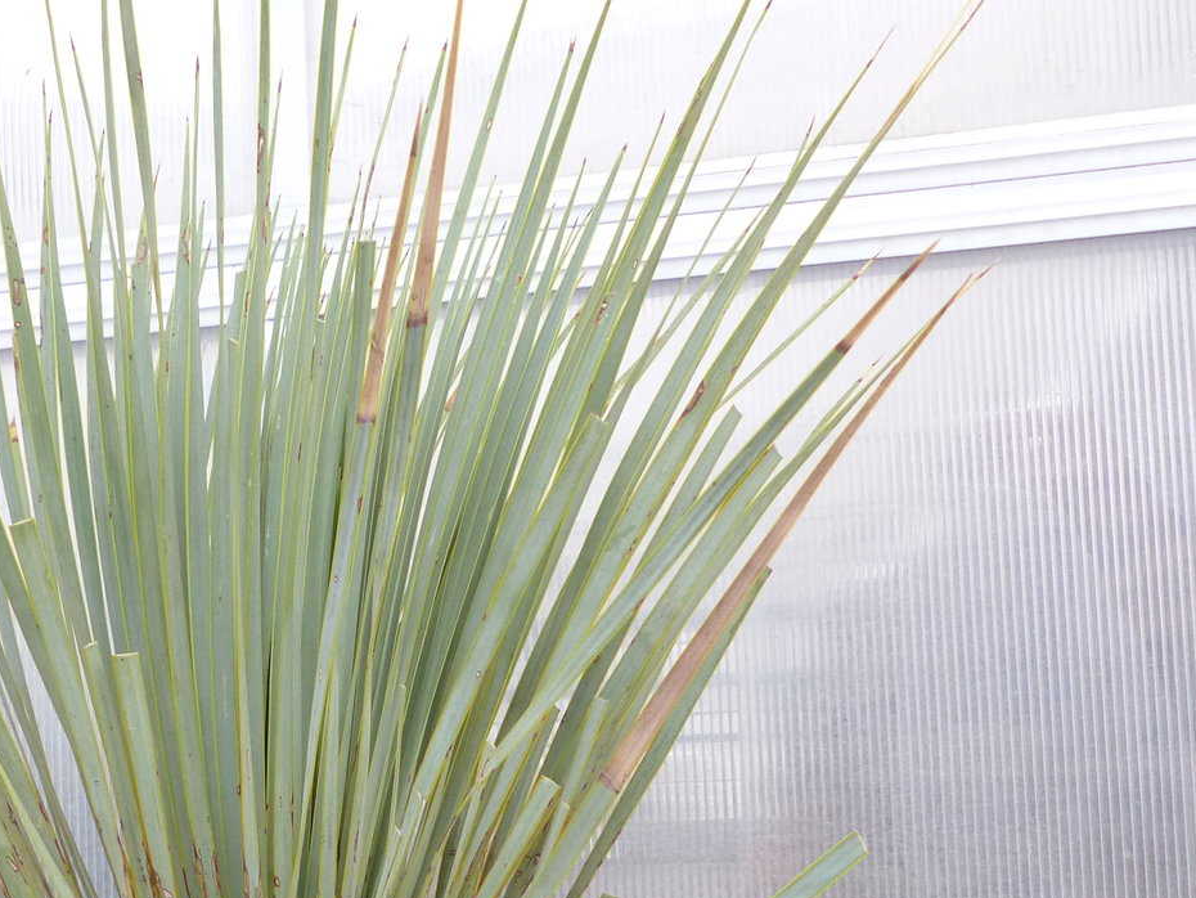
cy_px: 710
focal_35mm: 43
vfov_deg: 32.7
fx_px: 1486
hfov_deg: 42.7
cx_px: 323
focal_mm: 4.5
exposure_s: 1/125
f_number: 2.8
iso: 320
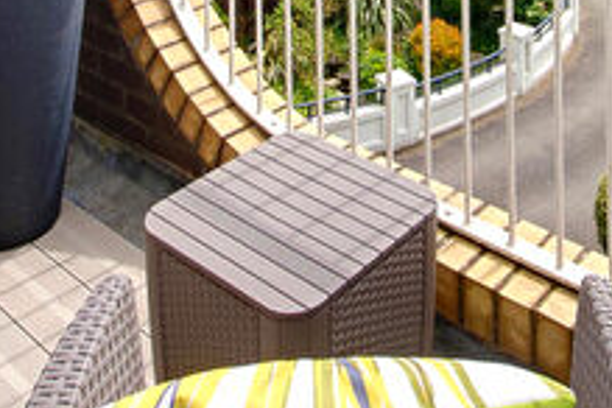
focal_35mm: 48
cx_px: 363
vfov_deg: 22.1
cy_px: -236
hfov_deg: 41.0
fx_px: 816
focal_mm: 10
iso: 100
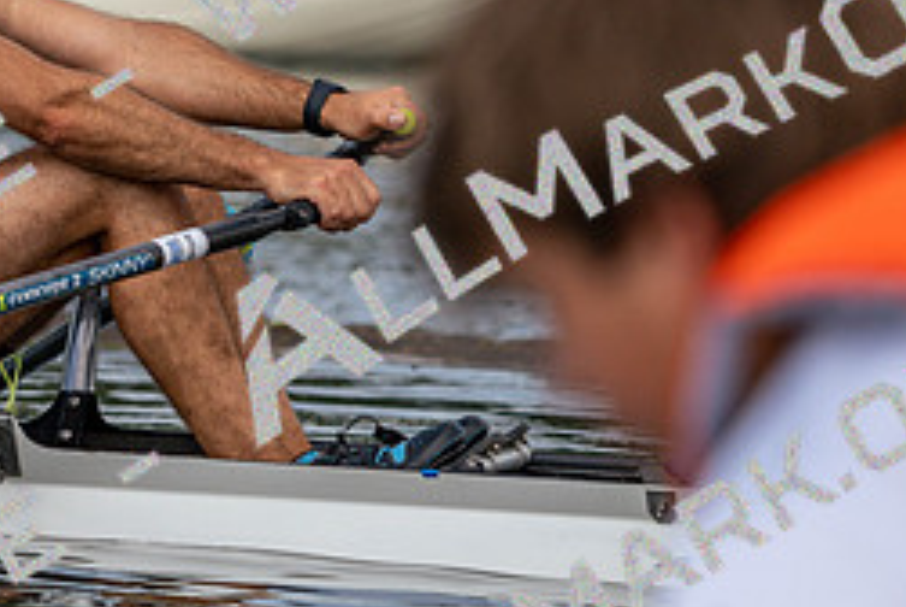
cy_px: 103
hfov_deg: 3.2
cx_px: -72
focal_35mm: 646
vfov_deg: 2.1
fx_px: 16276
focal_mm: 280
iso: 320
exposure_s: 1/1600
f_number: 5.6
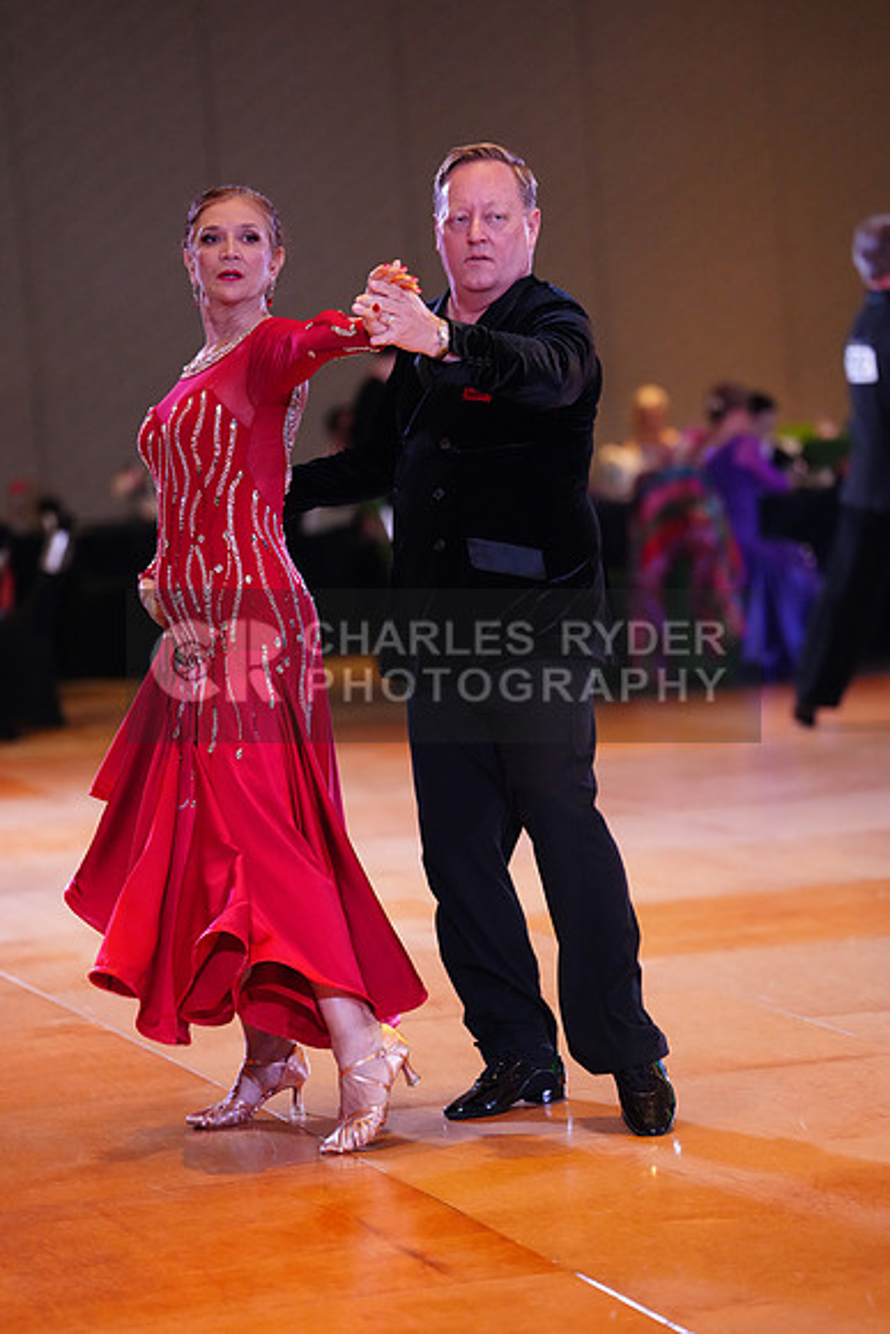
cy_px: 667
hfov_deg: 10.0
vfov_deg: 15.0
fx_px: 5077
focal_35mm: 137
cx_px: 445
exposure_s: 1/400
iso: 5000
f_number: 2.8
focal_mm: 137
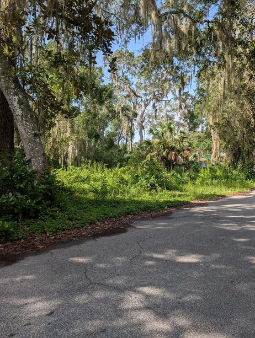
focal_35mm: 26
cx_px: 128
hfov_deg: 53.2
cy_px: 170
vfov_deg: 67.2
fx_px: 255
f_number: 1.68
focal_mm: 6.9
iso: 21
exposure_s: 1/463
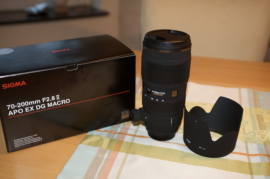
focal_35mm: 44
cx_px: 135
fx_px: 330
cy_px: 90
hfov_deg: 44.5
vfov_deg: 30.4
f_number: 3.5
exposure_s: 1/60
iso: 200
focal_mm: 44
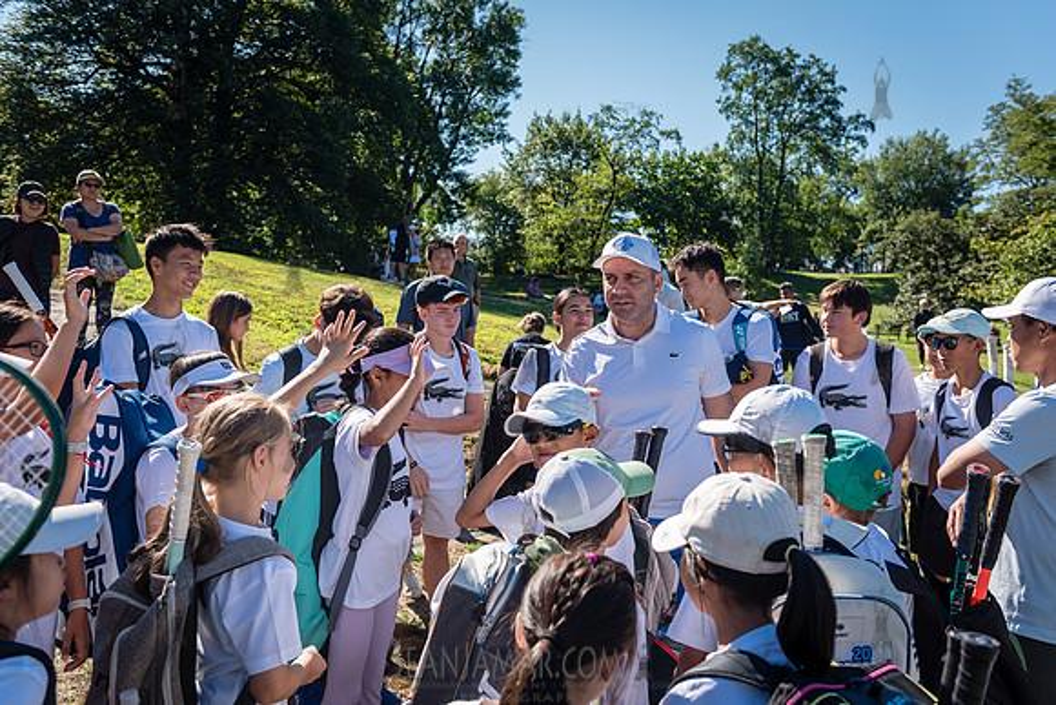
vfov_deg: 41.1
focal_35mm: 32
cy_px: 352
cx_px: 528
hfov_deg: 58.7
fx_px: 939
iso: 200
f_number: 4
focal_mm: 32
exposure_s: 1/1000
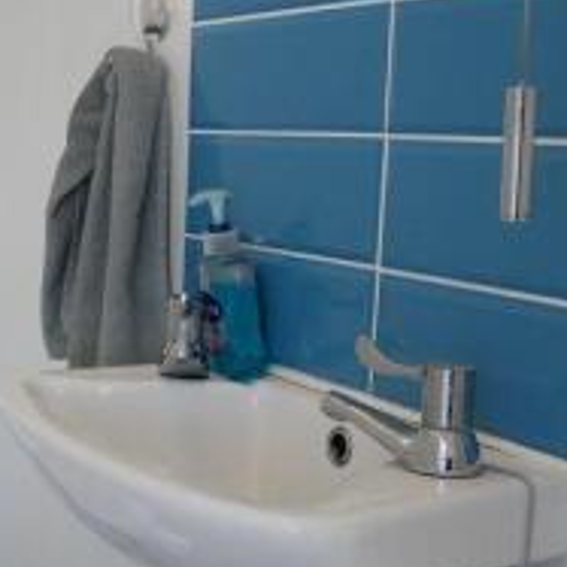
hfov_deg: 24.2
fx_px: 1223
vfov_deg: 26.0
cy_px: 347
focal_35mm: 66
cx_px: -71
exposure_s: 1/60
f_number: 3.5
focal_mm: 12
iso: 1250
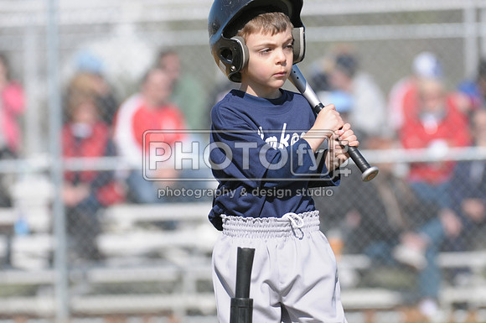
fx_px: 4853
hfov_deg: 5.7
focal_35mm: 360
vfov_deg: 3.8
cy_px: 162
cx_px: 243
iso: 400
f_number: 4.5
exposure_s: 1/2000
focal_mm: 240
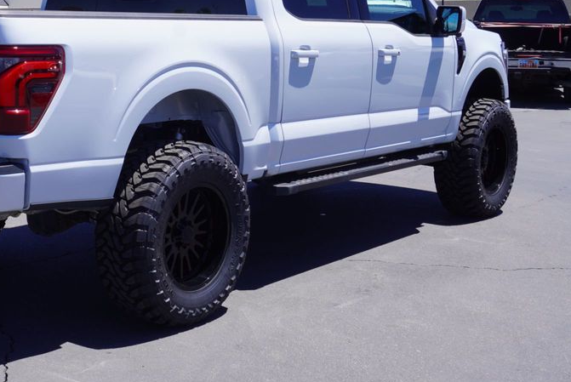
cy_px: 111
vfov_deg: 21.9
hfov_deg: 31.9
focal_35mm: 62
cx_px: 143
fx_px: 981
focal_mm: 27
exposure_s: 1/125
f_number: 10
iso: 100
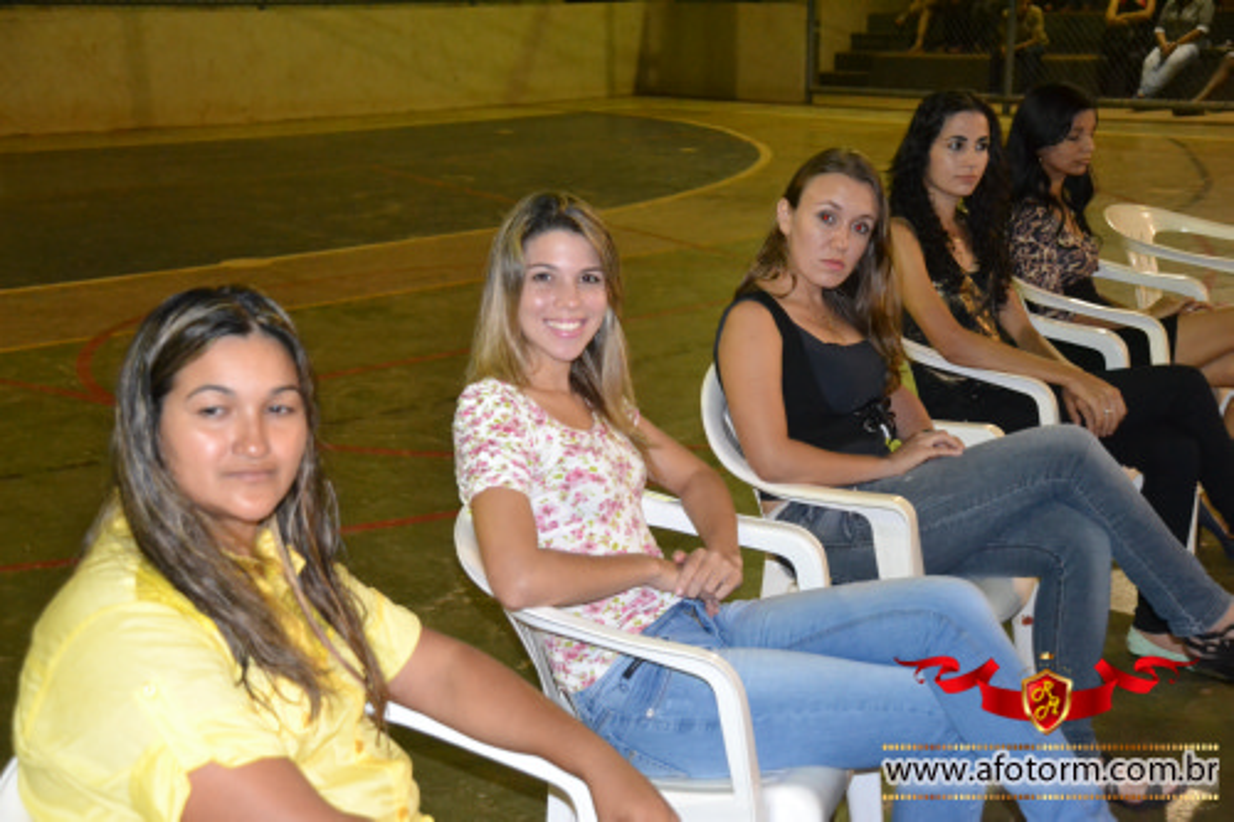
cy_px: 411
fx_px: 1645
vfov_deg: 28.1
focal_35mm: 48
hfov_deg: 41.1
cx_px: 617
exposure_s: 1/60
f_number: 4.2
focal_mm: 32
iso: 3200
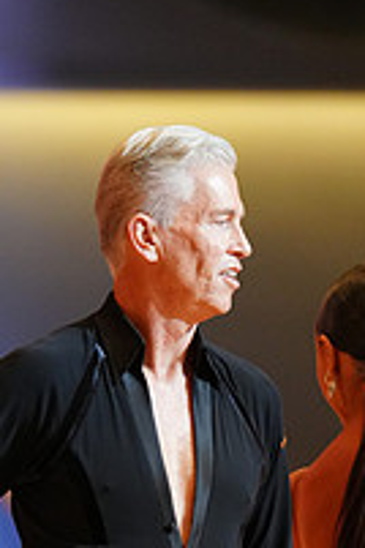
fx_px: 8531
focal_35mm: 561
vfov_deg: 3.7
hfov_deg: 2.4
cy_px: 772
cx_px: 353
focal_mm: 194
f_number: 2.8
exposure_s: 1/400
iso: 2500
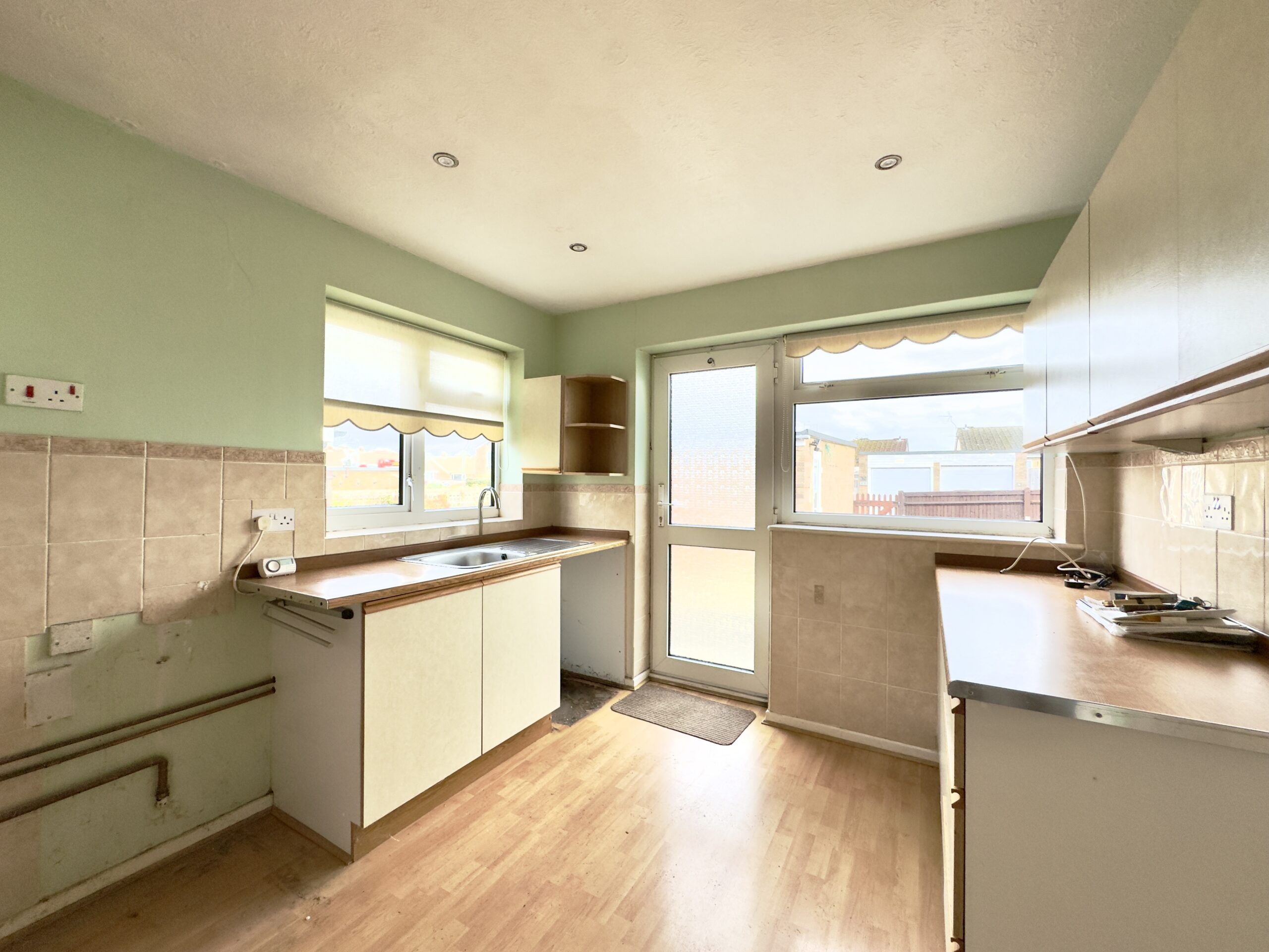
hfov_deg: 102.1
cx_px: 634
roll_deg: +0.2
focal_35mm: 14
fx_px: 513
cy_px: 476
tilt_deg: +0.9
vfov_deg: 85.7
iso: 40
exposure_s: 1/103
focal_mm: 2.22
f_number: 2.2
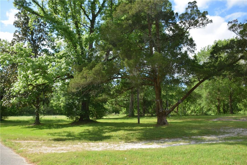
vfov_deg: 47.9
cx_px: 124
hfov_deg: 67.4
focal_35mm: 27
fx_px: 185
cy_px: 82
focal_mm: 18
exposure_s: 1/200
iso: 100
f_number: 7.1
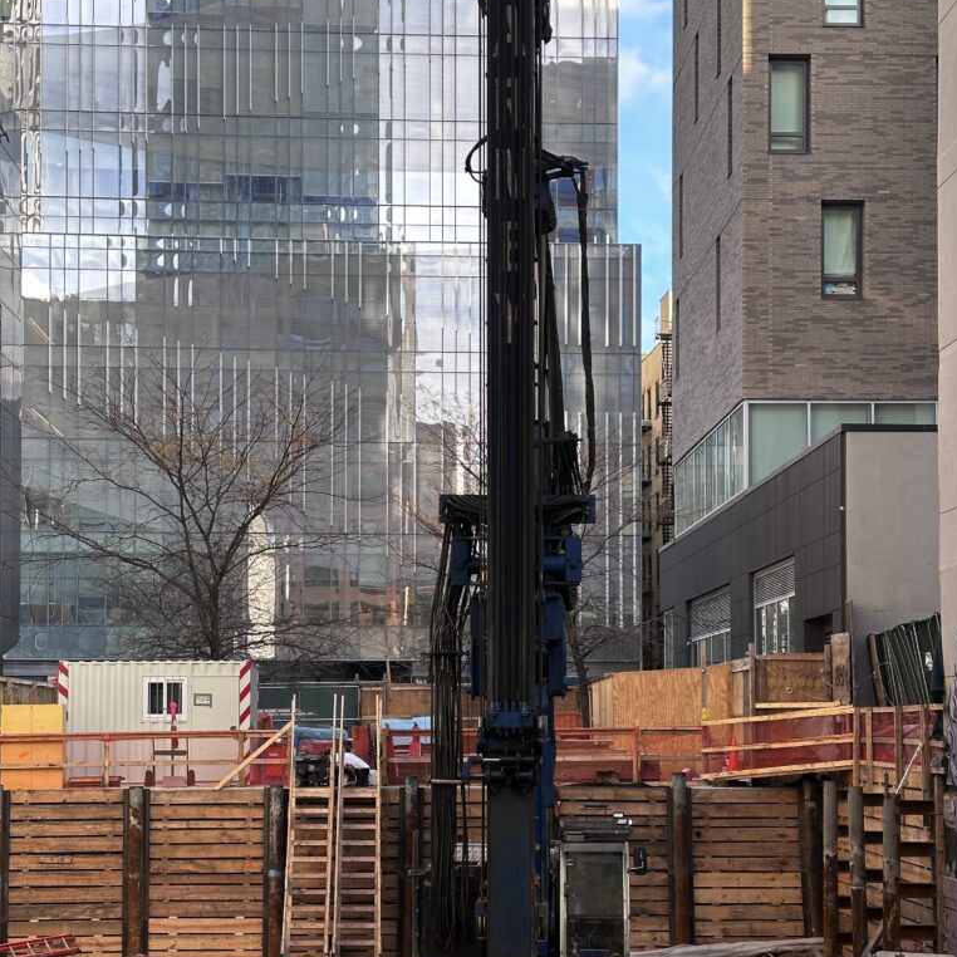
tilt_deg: +3.1
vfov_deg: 29.9
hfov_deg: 30.0
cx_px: 481
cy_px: 625
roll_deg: -0.8
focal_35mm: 57
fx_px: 1783
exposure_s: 1/323
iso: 64
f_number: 1.78
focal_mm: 6.86
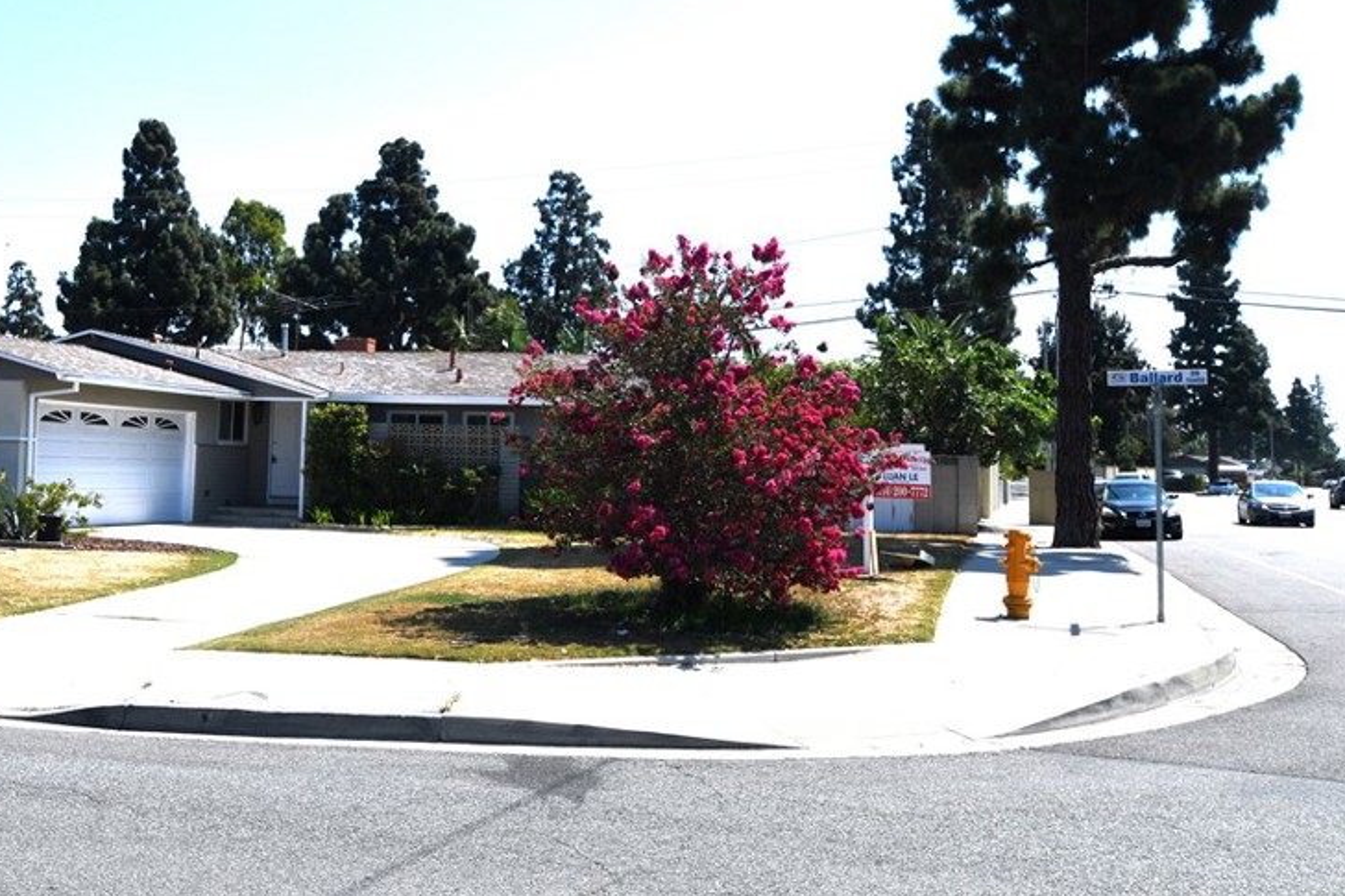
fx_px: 1419
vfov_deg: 34.8
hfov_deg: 50.0
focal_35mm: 38
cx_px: 477
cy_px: 317
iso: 100
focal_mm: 18
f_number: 9
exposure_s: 1/320
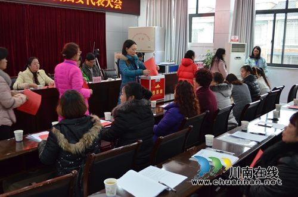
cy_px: 98
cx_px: 149
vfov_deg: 36.7
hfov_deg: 53.2
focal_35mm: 36
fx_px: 297
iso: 1600
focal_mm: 24
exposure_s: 1/50
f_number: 4
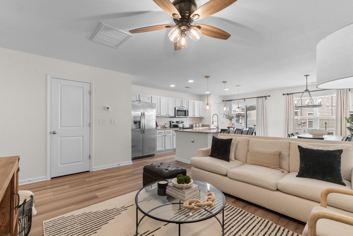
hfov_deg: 100.4
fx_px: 147
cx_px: 176
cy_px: 118
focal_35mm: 15
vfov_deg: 77.3
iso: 100
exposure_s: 1/2
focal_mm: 10
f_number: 4.5
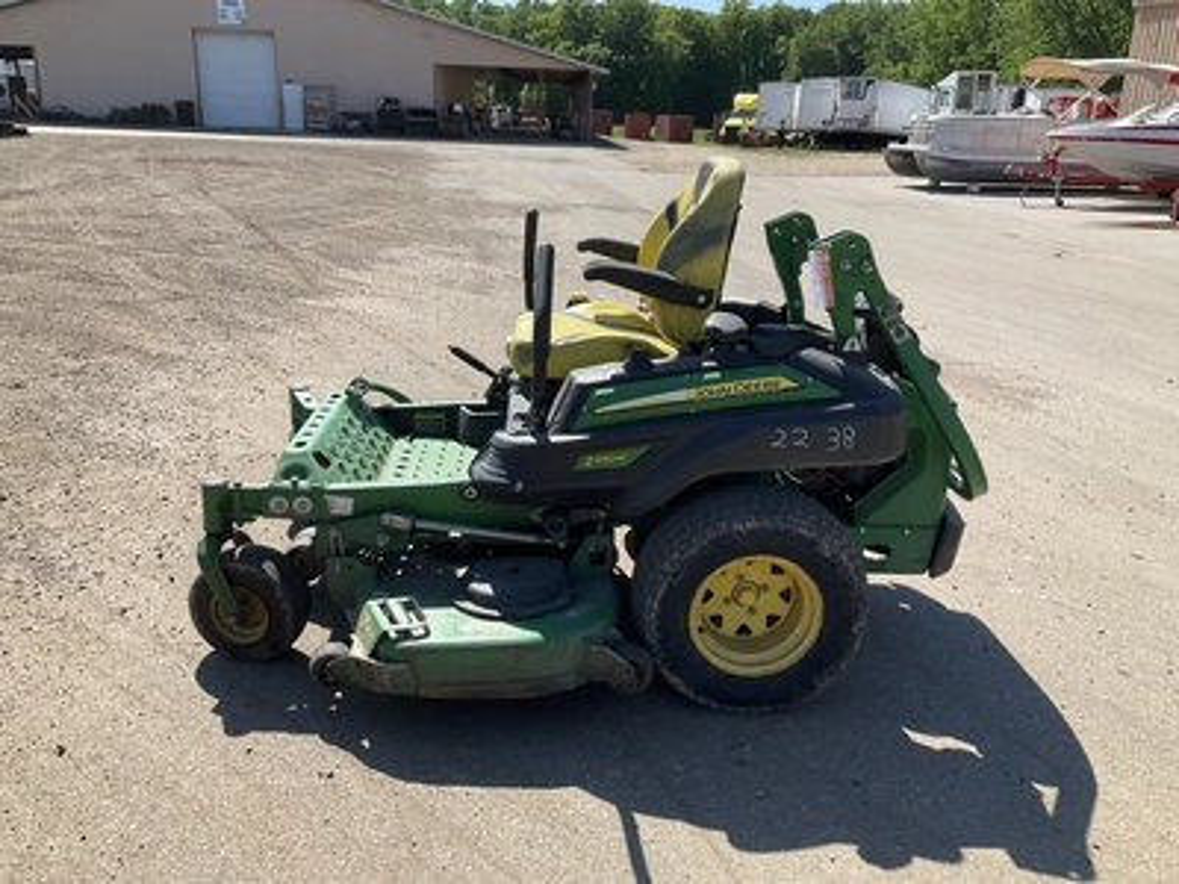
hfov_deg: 61.7
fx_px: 988
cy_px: 442
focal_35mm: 29
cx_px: 590
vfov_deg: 48.2
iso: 25
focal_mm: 3
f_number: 1.8
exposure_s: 1/1342
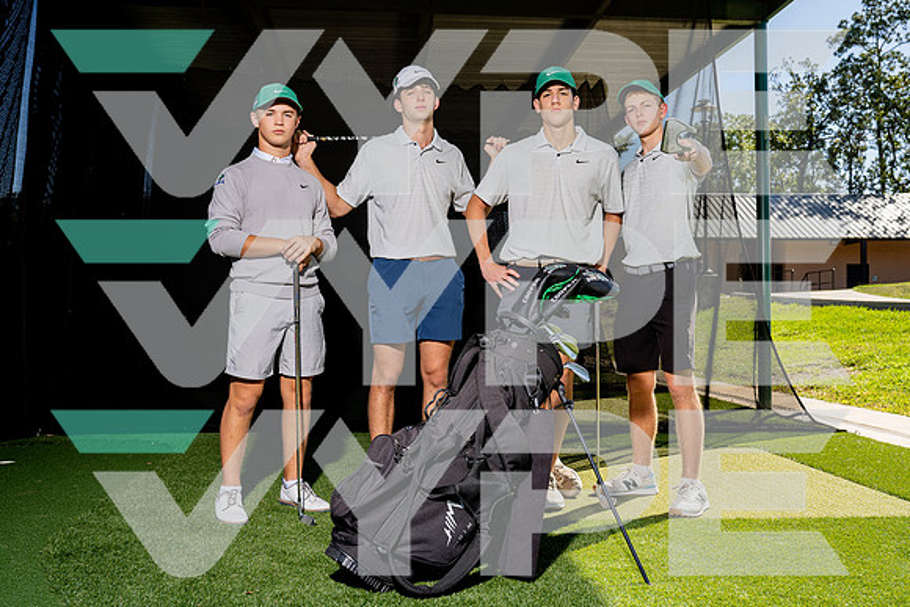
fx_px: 871
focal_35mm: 34
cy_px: 298
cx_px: 447
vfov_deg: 38.4
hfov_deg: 55.1
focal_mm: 32
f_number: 5.6
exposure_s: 1/250
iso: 100
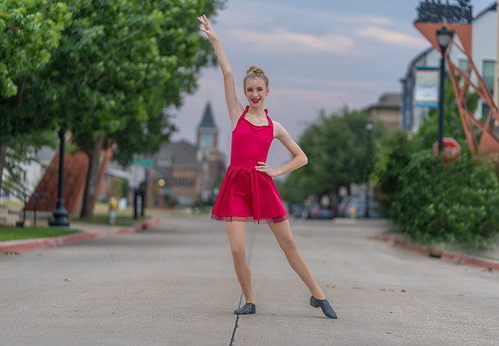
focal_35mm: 121
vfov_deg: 11.6
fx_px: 1700
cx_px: 259
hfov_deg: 16.7
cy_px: 173
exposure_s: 1/320
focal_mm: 118
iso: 160
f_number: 2.8
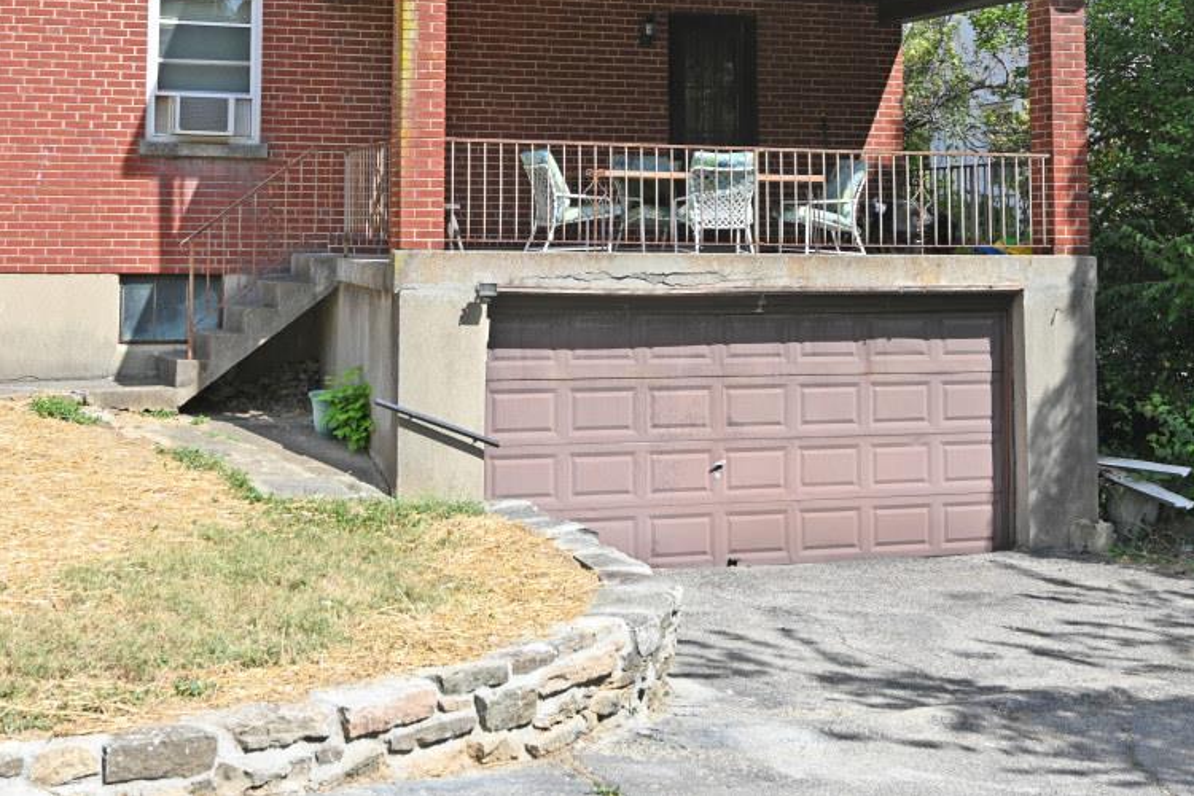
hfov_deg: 38.2
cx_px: 538
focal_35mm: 52
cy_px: 107
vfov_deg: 25.3
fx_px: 1725
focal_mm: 30
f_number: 6.3
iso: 100
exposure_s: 1/320
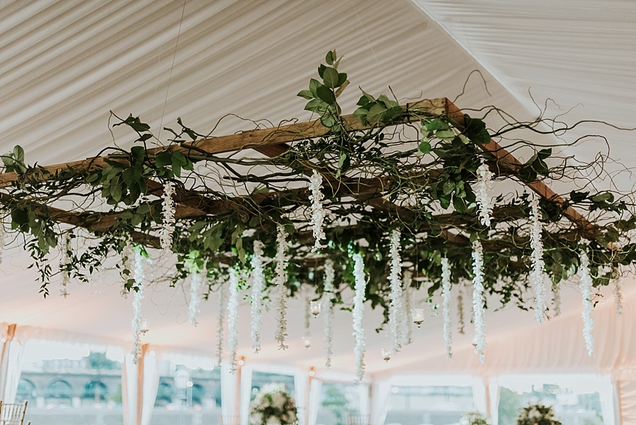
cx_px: 318
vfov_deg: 27.0
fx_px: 884
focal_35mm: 50
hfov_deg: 39.6
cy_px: 212
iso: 3200
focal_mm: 50
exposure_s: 1/160
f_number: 1.8
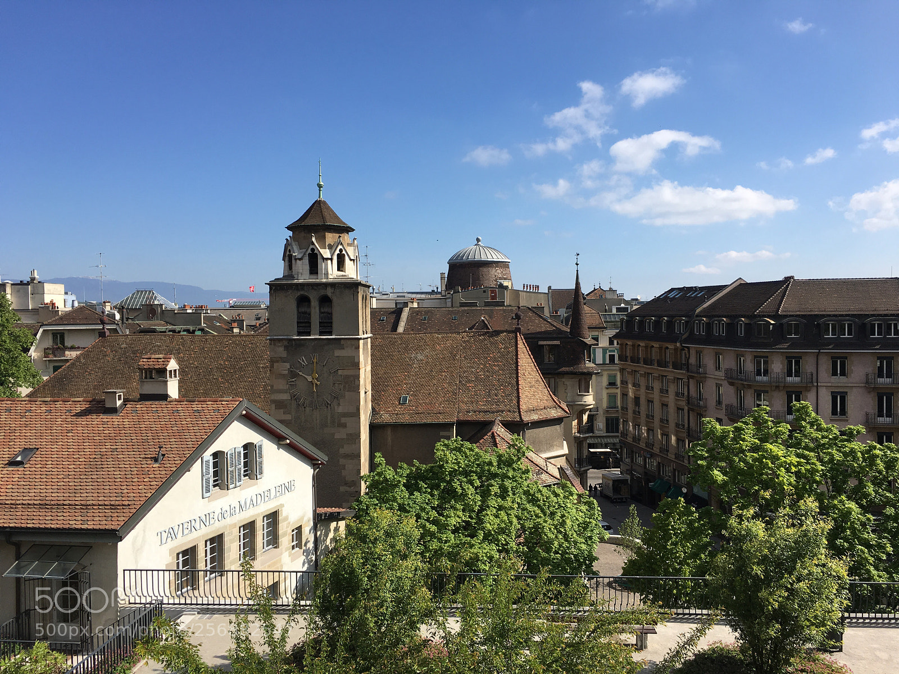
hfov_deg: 61.7
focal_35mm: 29
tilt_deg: -1.2
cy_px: 337
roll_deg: -0.3
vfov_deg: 48.2
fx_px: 753
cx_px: 450
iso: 25
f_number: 2.2
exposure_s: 1/1425
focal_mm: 4.15
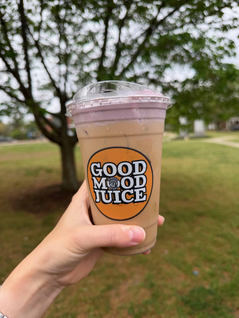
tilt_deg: -6.1
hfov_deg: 56.8
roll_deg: +3.3
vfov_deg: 71.6
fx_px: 221
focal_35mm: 24
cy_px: 159
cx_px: 120
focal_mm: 6.76
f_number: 1.78
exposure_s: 1/822
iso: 80
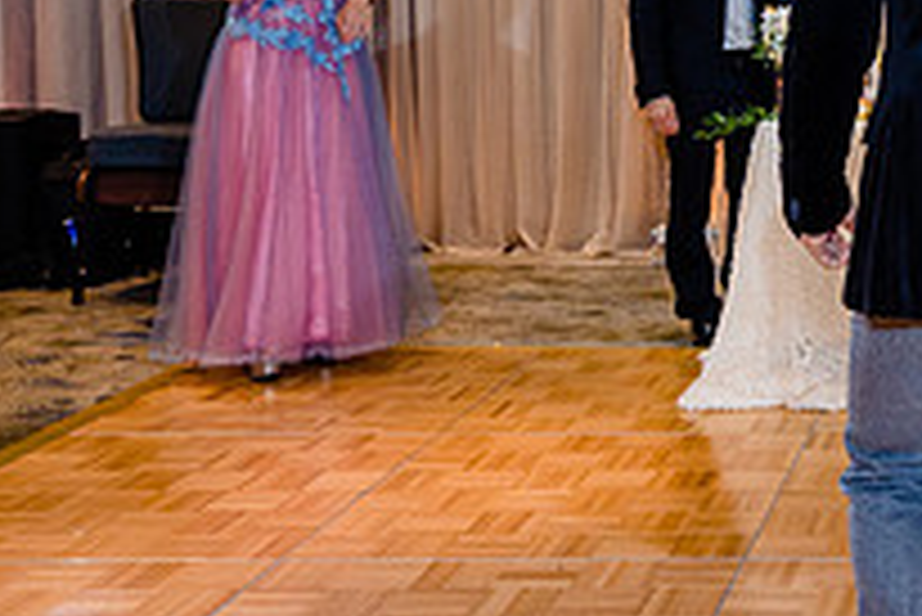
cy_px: 20
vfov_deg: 19.5
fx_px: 1743
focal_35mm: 68
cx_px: 1223
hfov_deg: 25.3
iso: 1000
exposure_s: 1/160
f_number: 4
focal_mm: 24
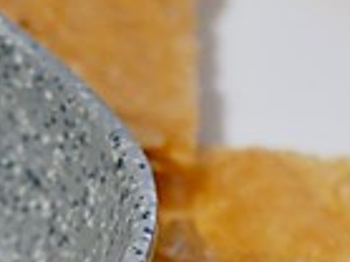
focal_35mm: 360
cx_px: -206
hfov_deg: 5.5
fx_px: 3637
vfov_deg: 4.1
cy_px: 591
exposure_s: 1/200
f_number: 1.8
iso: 200
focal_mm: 25
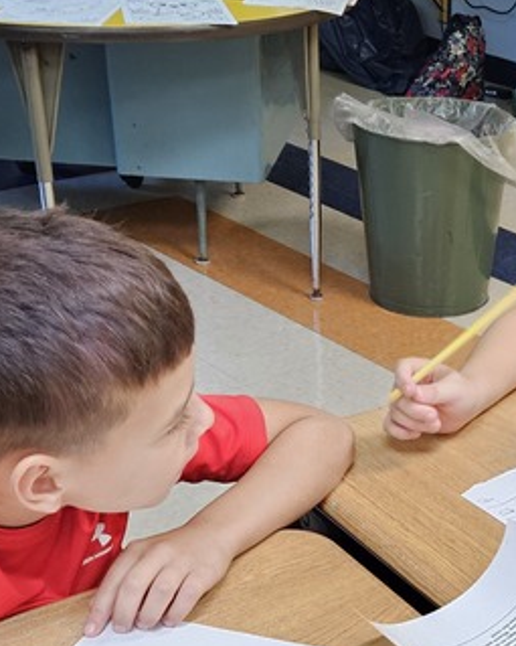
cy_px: 545
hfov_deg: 20.5
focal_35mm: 72
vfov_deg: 25.8
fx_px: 1375
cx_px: 536
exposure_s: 1/120
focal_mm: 5.4
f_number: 1.8
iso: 640
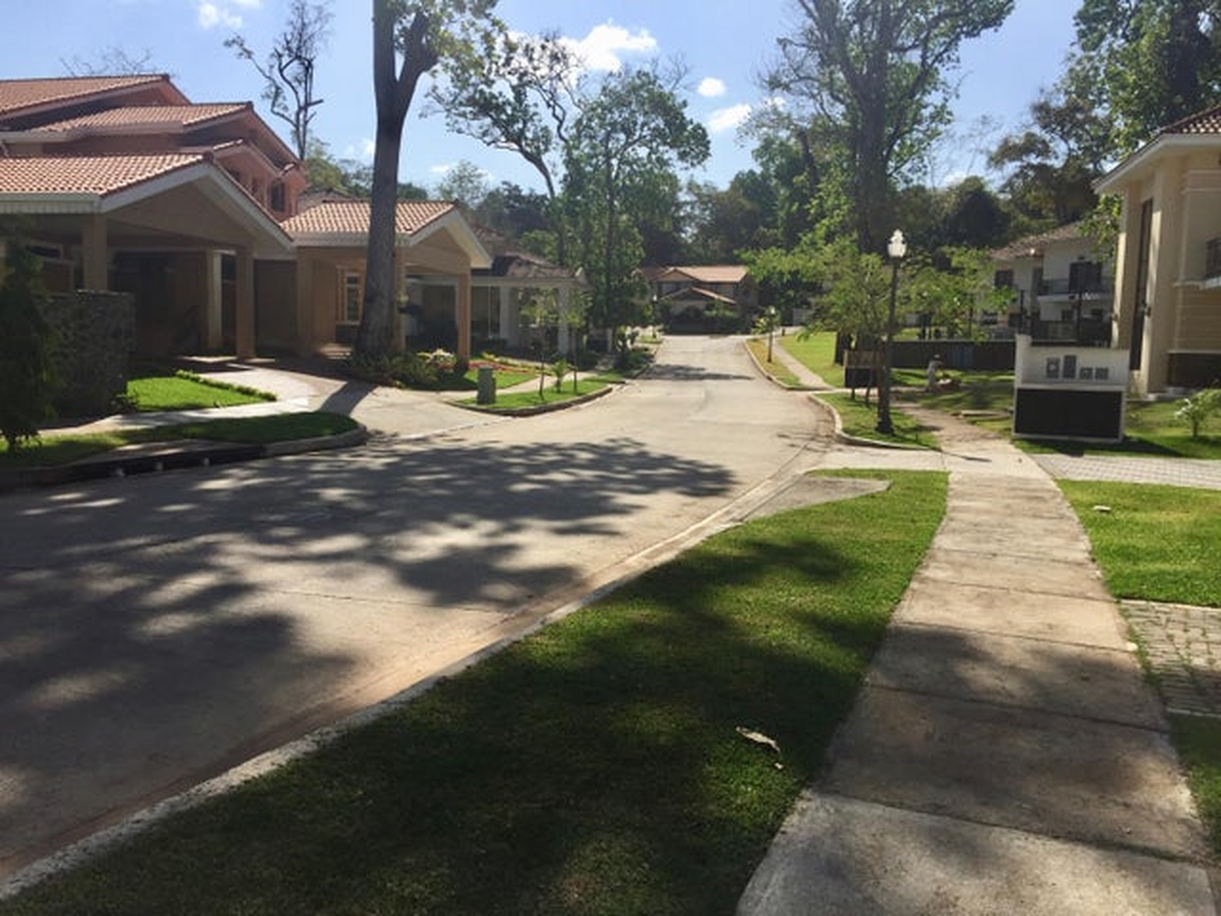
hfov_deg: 61.7
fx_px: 1023
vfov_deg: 48.2
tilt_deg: -5.6
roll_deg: -2.3
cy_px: 458
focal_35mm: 29
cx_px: 610
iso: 32
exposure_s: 1/2825
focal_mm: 4.15
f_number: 2.2
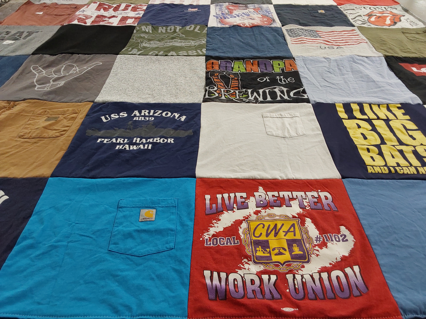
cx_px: 213
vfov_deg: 49.7
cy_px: 160
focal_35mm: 28
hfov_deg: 63.4
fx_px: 345
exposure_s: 1/50
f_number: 1.9
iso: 100
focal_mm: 2.91
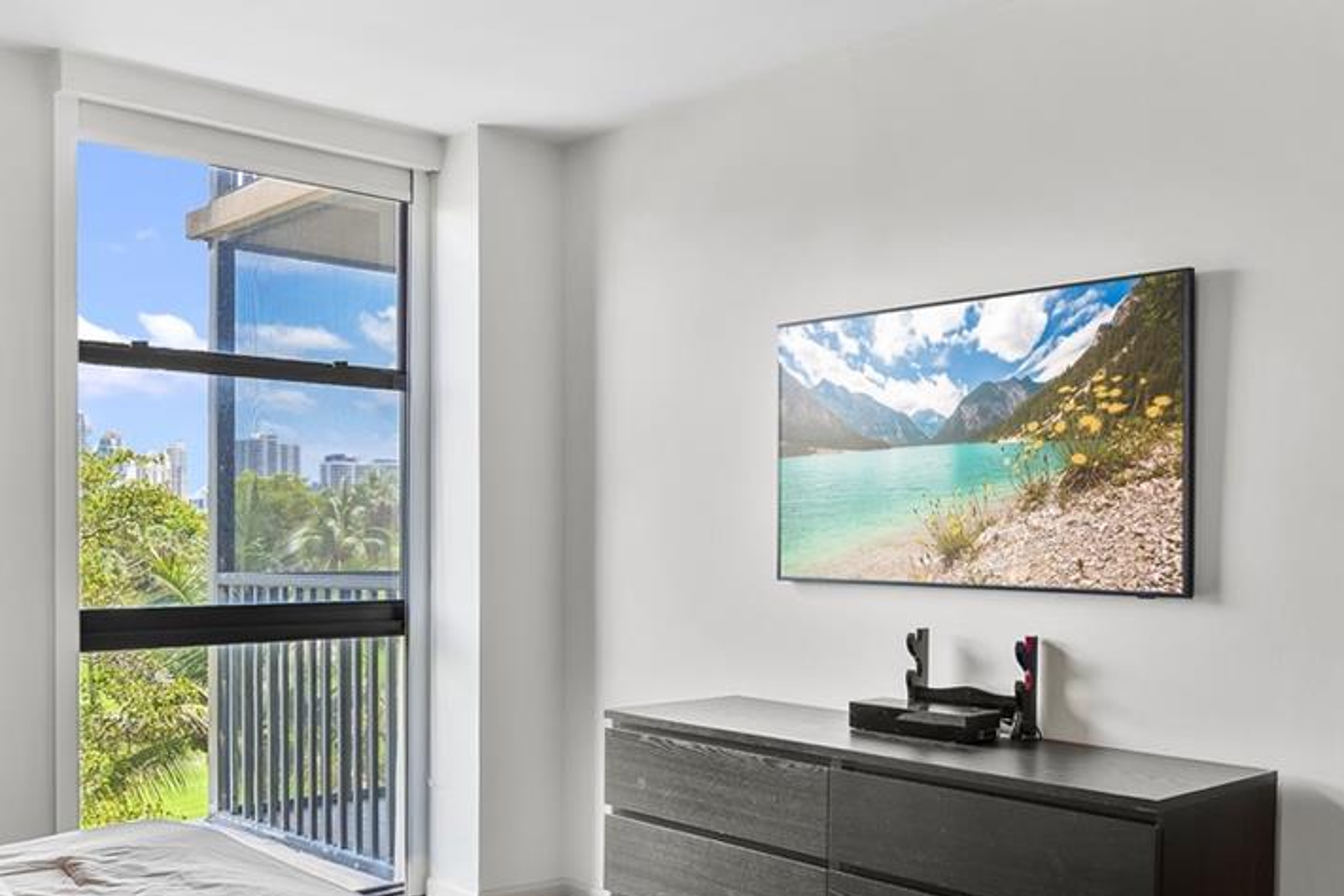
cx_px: 741
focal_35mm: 36
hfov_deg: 53.0
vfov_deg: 36.7
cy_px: 554
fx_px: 1344
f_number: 8
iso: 100
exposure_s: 1/1.25
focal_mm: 16
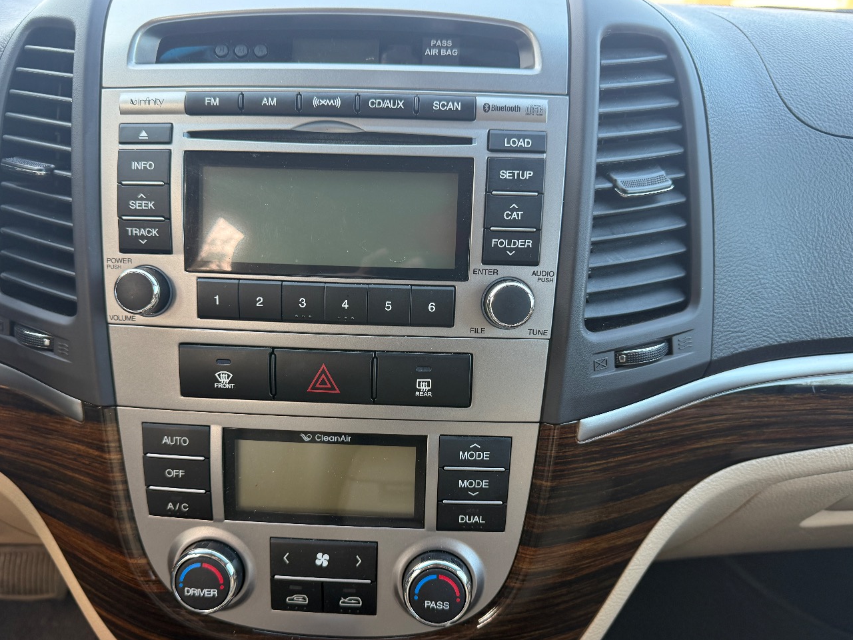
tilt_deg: -22.7
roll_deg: -1.4
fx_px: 665
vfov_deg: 51.3
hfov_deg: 65.2
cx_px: 394
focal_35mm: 27
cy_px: 343
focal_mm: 6.76
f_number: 1.78
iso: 125
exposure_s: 1/121
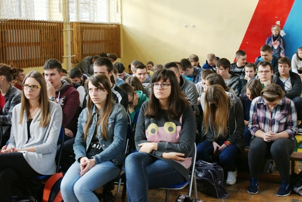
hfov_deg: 37.8
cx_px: 151
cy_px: 101
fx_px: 441
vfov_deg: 25.8
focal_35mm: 52
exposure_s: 1/60
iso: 400
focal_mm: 35
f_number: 5.6
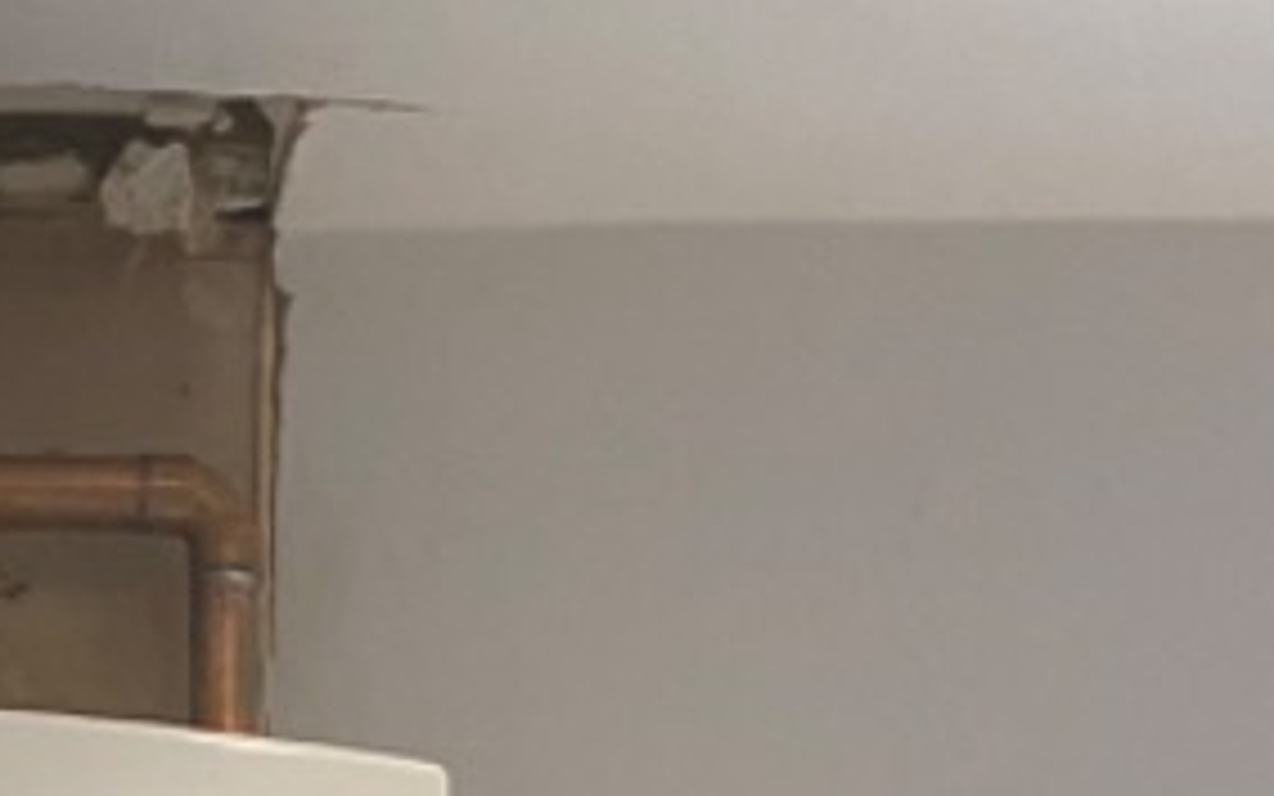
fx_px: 4063
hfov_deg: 17.1
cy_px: 2397
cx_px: -234
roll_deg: -0.1
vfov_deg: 9.0
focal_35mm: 117
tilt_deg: -4.4
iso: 125
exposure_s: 1/50
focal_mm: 4.25
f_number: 1.8
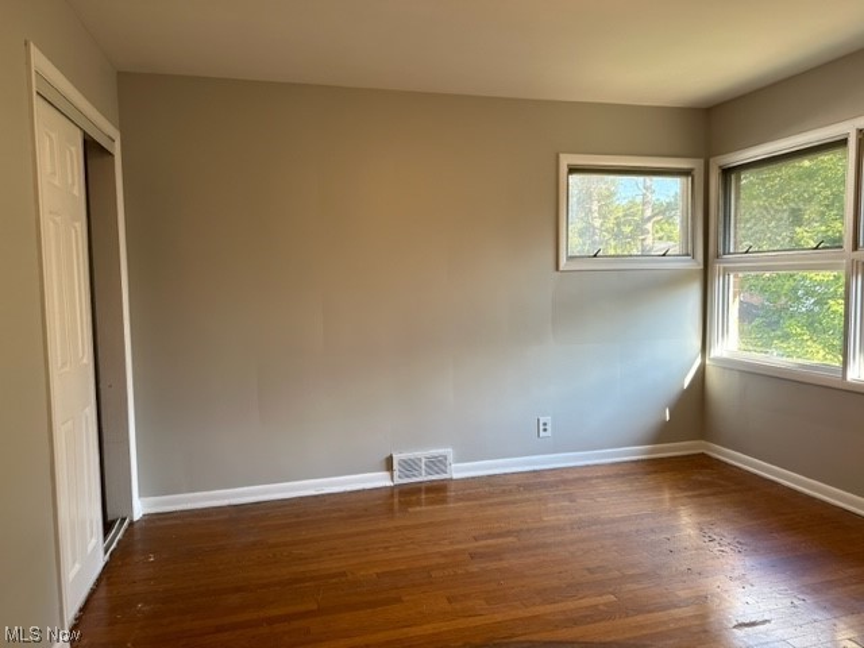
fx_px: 599
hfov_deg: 71.6
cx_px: 432
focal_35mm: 24
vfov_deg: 56.8
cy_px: 324
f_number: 1.78
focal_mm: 6.86
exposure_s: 1/121
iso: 125
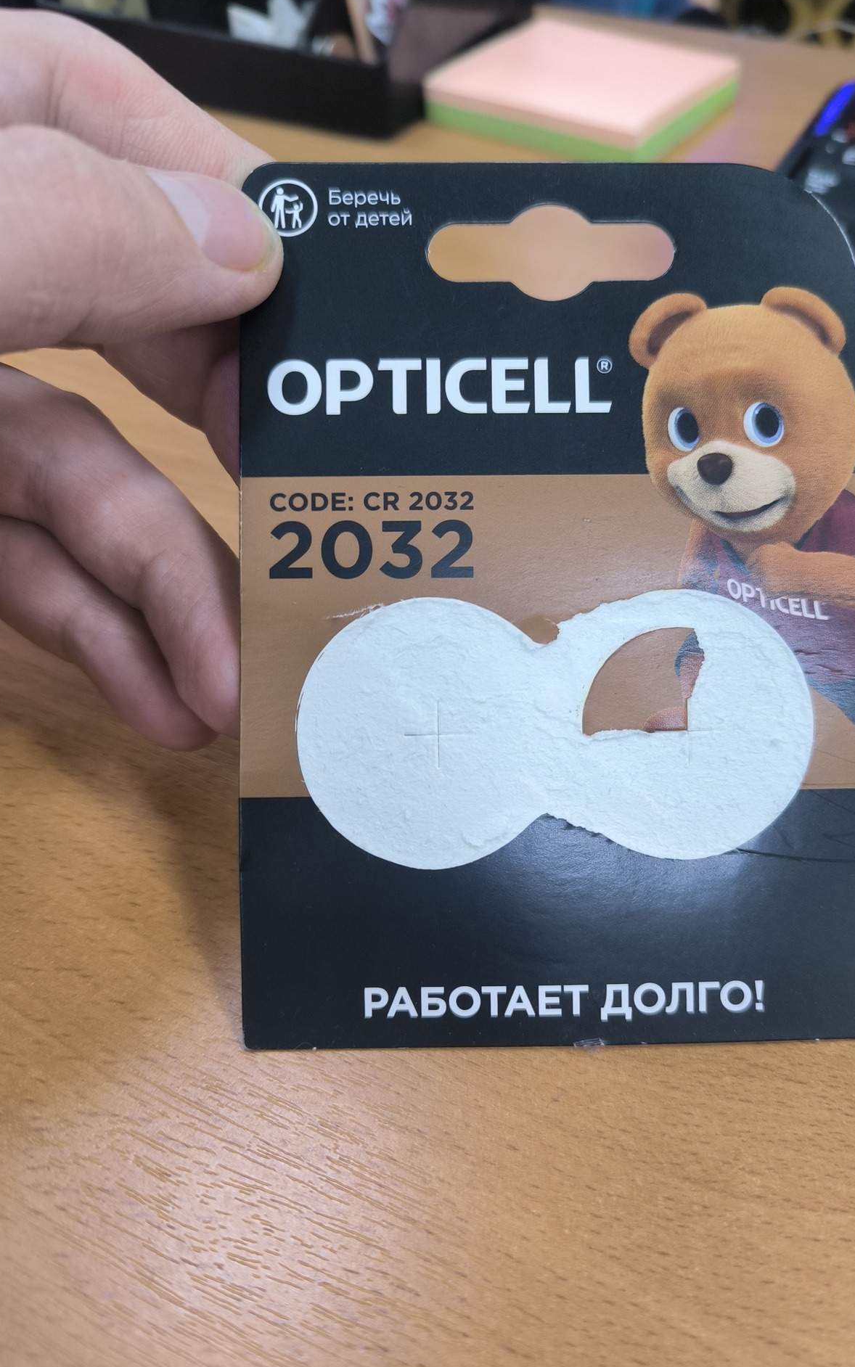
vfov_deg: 68.4
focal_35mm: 27
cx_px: 521
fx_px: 1006
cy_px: 705
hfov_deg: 45.7
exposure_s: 1/50
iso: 320
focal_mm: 6.92
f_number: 1.9
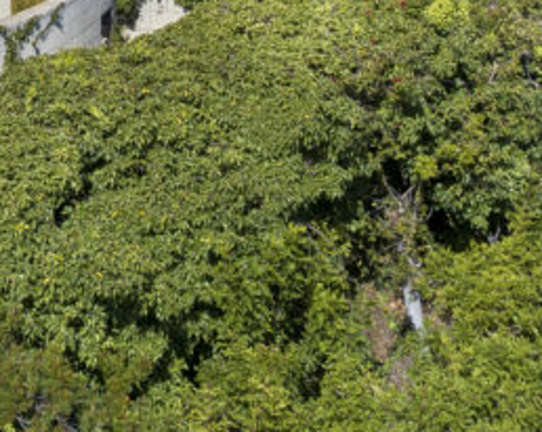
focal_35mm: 93
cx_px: -53
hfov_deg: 19.7
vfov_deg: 15.4
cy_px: -198
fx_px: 1491
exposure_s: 1/2000
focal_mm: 12.29
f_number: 2.8
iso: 110
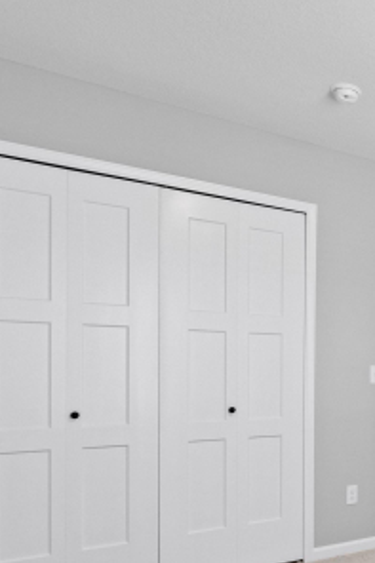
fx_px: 594
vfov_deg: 49.8
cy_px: 377
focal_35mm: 38
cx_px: 501
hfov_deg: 28.2
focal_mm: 10
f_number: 5
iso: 800
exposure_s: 1/10
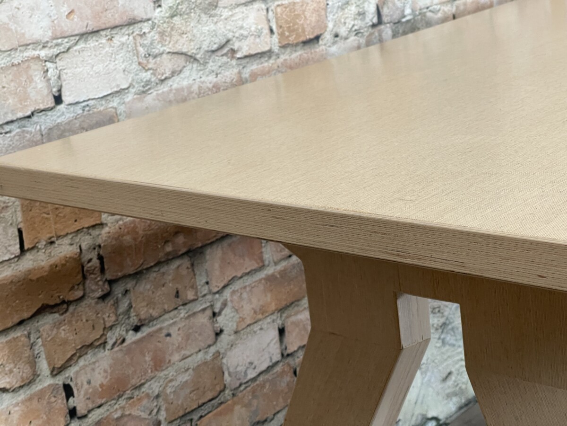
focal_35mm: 64
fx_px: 1048
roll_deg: +6.0
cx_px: 284
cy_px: 213
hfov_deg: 30.3
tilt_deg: -17.1
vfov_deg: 22.9
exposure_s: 1/50
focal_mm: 7.5
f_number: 2.2
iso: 125
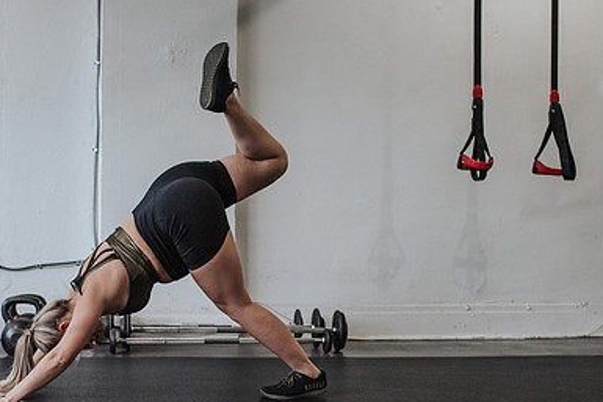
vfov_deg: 23.8
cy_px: 235
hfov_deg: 34.7
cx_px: 203
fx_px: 955
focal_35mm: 57
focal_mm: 35
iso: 800
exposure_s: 1/250
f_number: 3.2
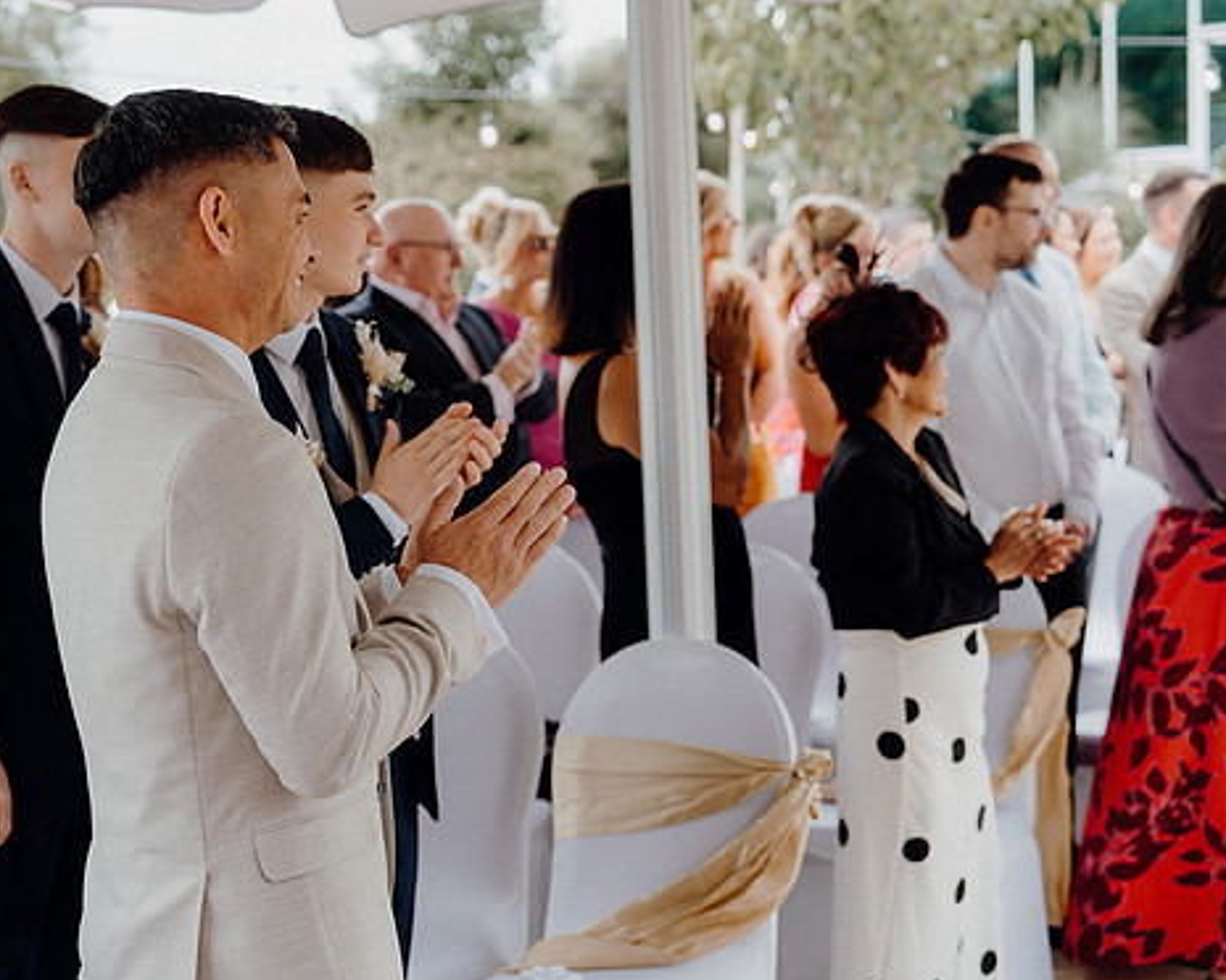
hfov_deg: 30.4
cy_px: 486
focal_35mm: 62
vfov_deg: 24.6
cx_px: 477
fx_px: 2250
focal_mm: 53
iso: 125
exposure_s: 1/200
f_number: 3.5
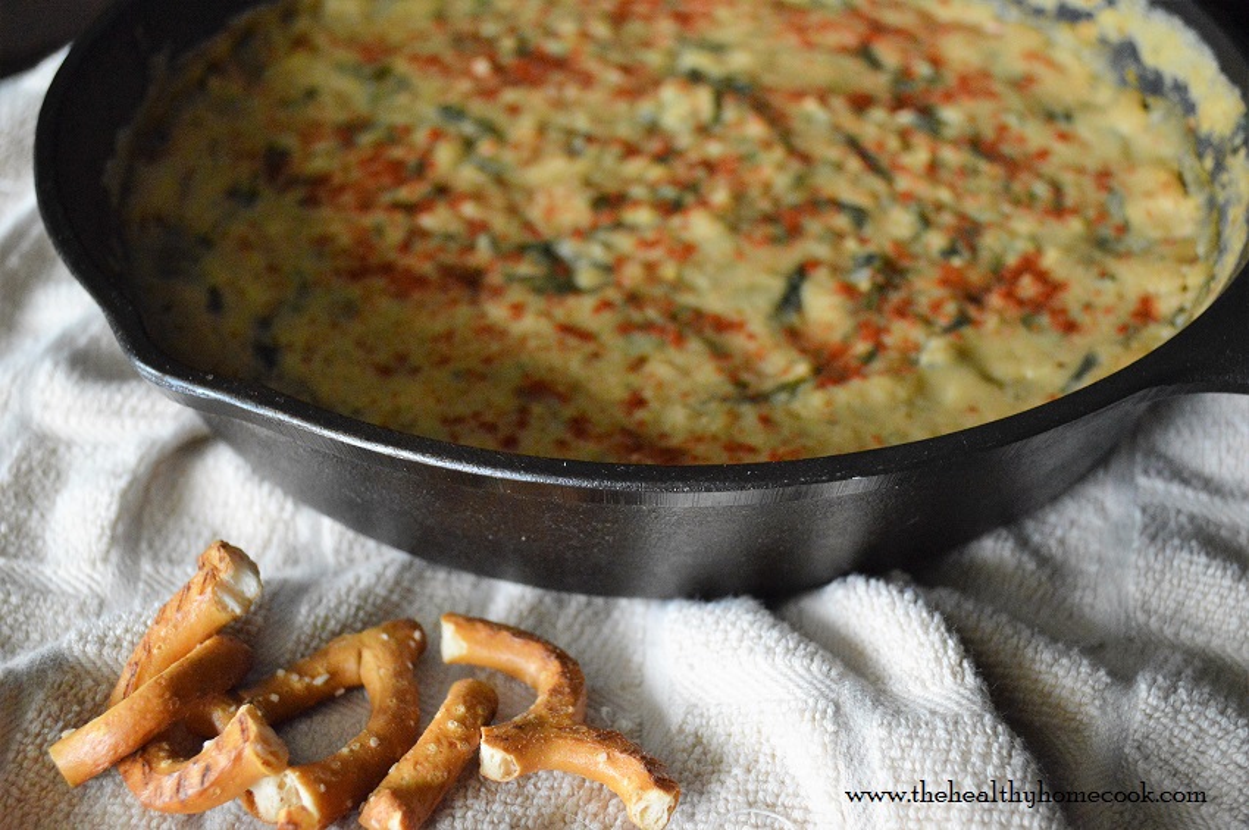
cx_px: 624
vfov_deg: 28.0
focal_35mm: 48
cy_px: 415
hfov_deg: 41.1
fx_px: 1664
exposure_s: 1/320
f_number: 4.8
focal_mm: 32
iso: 3200
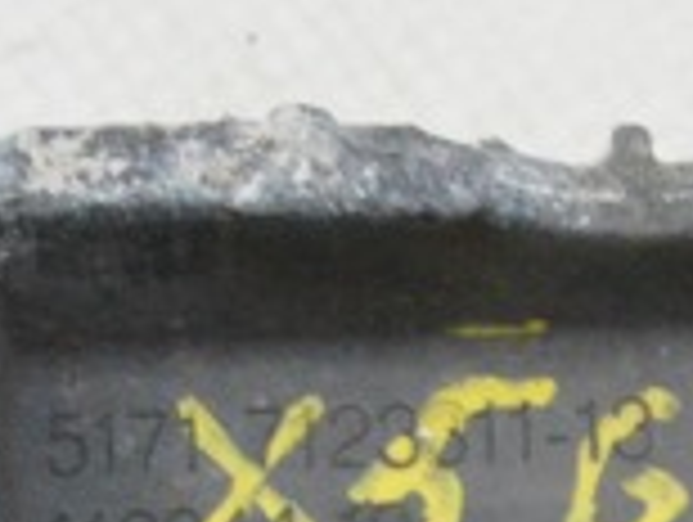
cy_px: 943
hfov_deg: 4.9
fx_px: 8060
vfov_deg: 3.7
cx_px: 698
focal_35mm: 402
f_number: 20
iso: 6400
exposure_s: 1/15
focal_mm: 42
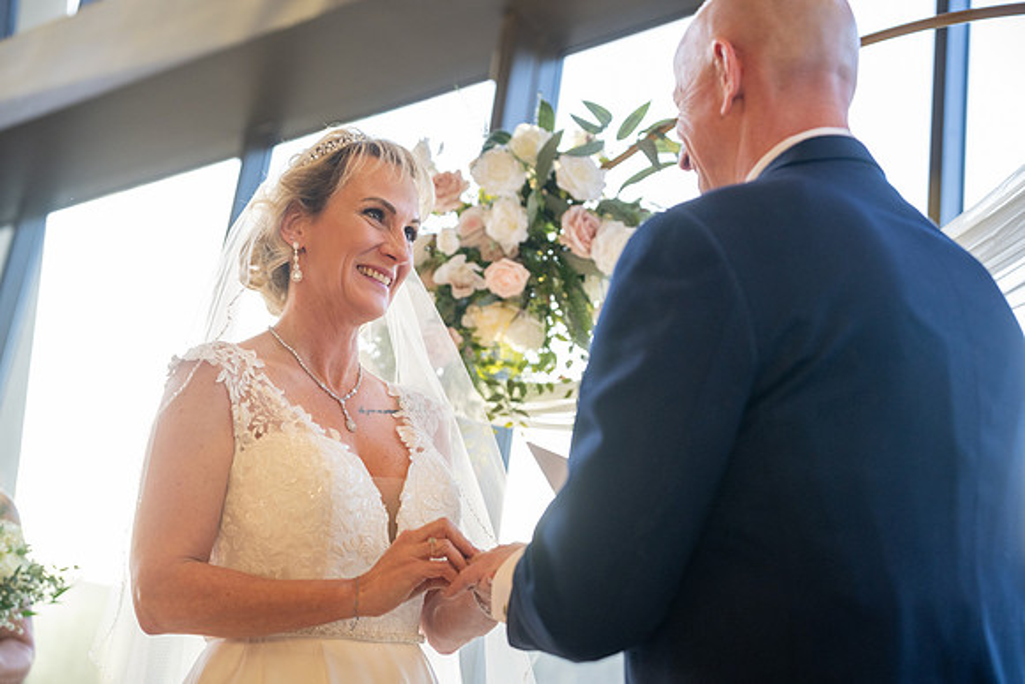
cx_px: 503
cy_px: 339
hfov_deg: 35.8
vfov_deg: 24.3
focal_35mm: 56
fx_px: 1587
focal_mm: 54
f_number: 2.8
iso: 1250
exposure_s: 1/200
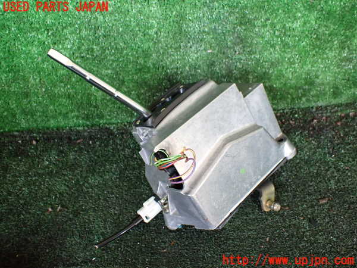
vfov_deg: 46.8
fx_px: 309
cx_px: 178
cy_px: 134
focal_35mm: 30
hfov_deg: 60.0
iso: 500
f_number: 2.3
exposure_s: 1/125
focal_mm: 5.4
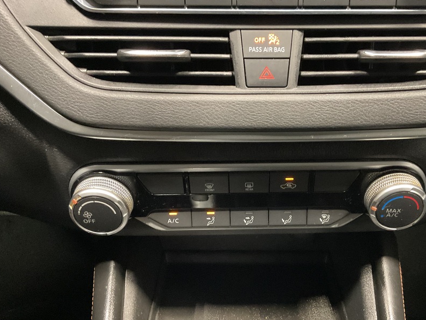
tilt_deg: -37.7
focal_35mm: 35
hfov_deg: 52.3
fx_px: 431
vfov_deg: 40.7
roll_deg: -1.4
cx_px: 250
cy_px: 177
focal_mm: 3
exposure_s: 1/30
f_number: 1.8
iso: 500
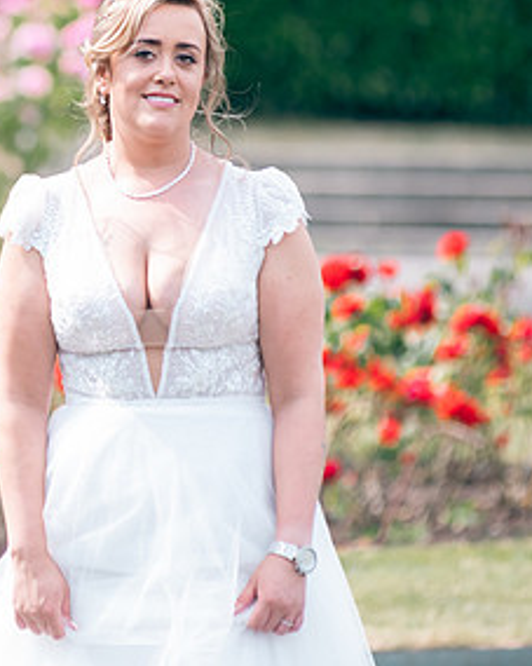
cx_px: -12
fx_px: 7542
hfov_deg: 4.0
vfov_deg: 5.1
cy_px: 226
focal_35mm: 383
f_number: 3.5
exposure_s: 1/320
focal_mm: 200
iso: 80
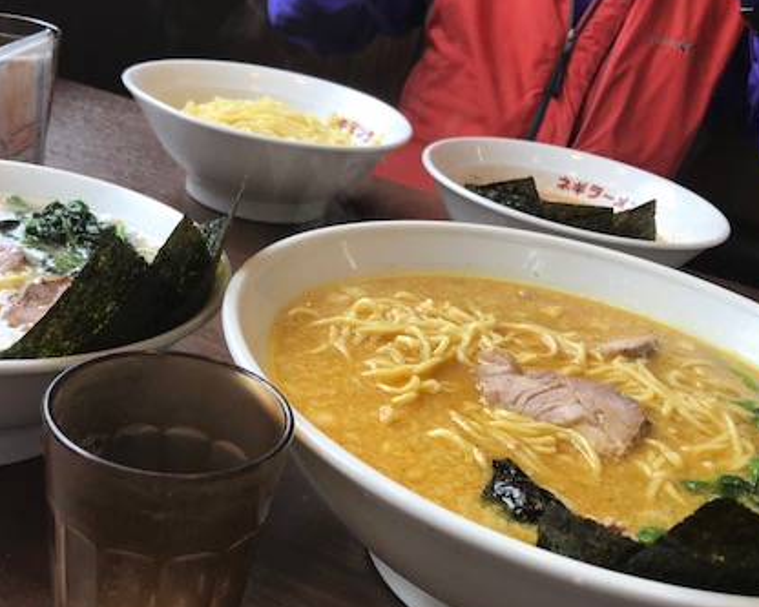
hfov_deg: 43.8
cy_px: 335
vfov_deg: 35.7
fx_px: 944
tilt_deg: -23.2
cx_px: 376
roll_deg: -13.2
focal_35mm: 42
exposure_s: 1/209
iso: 20
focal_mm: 3.99
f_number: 1.8
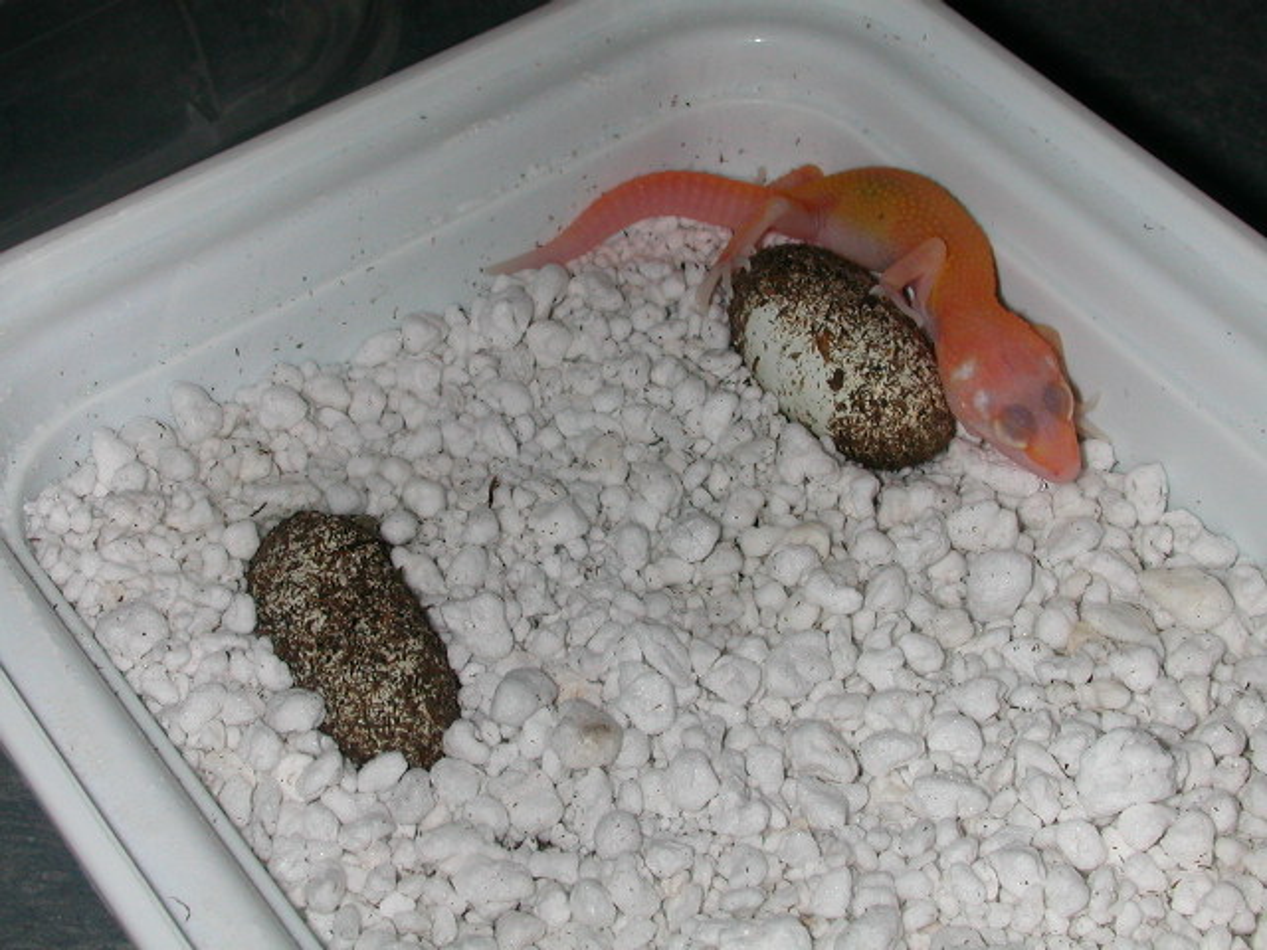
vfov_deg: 22.9
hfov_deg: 30.3
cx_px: 634
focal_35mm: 64
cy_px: 475
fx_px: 2343
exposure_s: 1/59.9
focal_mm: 9.7
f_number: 5.9
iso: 100
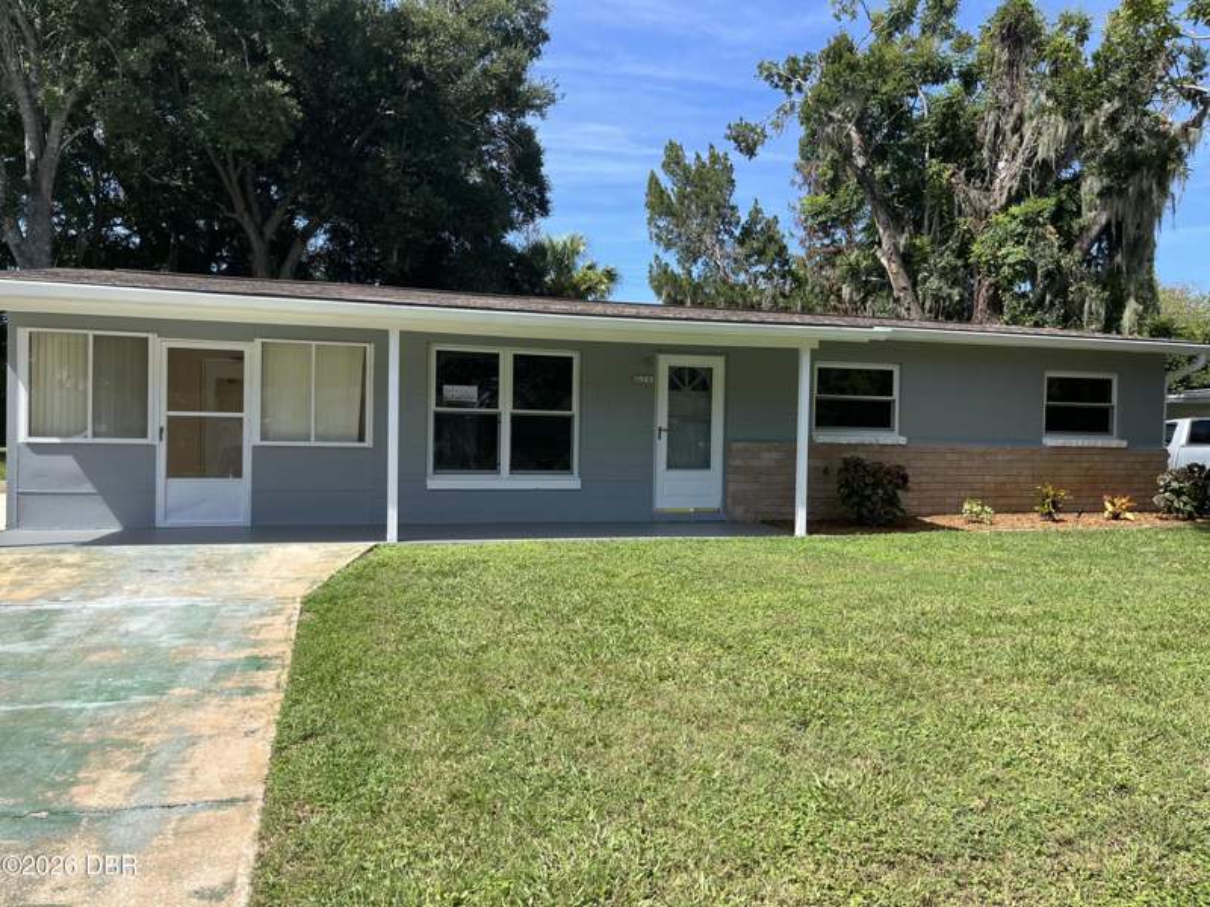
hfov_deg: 67.3
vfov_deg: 53.1
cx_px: 605
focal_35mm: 26
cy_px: 454
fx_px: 909
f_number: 1.6
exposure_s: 1/1992
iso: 50
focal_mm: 5.1
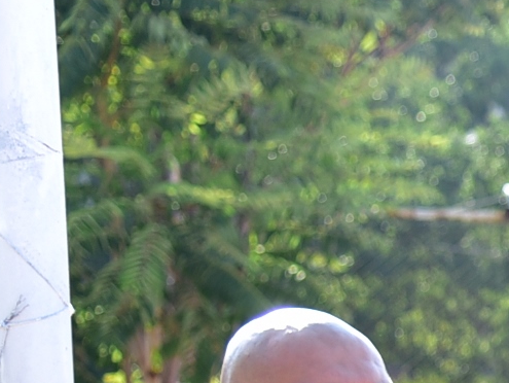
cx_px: 1469
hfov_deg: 6.7
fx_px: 3958
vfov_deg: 5.4
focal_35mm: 269
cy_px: 730
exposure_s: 1/250
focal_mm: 48
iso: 100
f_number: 4
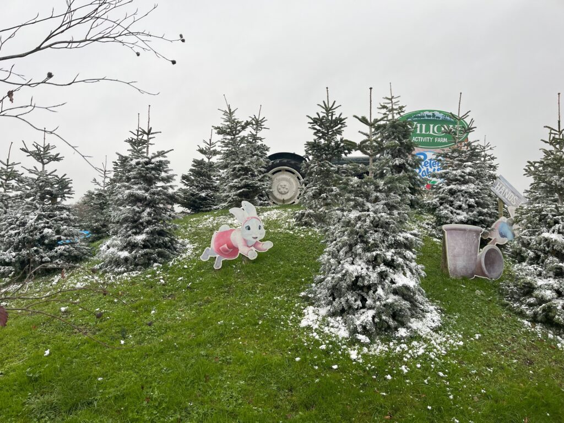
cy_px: 212
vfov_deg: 53.1
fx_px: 424
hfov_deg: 67.3
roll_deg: -0.4
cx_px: 282
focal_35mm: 26
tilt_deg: +0.1
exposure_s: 1/400
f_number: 1.6
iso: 50
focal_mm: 5.1
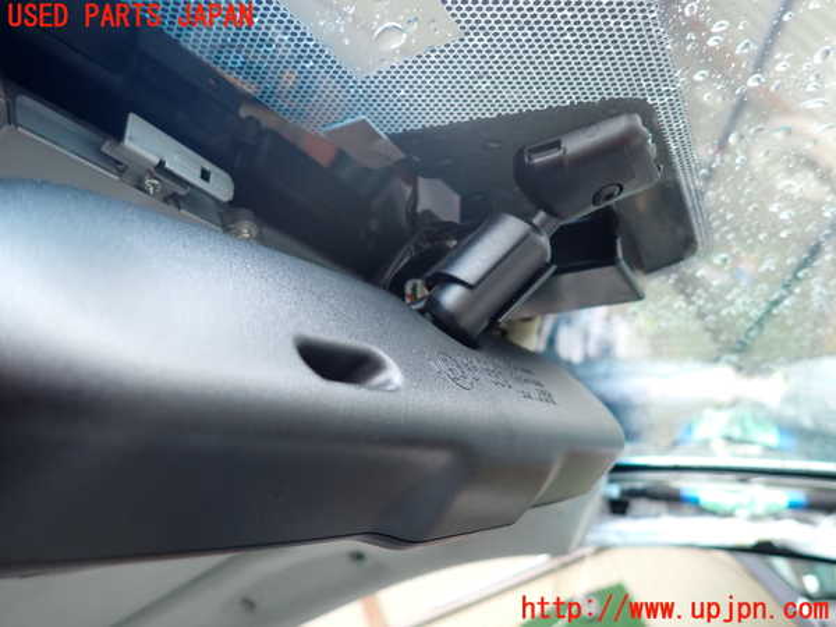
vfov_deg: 54.9
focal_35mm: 25
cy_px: 314
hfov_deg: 69.4
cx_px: 418
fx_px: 604
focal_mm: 4.5
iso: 200
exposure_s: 1/50
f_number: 2
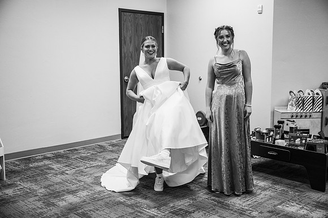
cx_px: 164
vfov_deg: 32.6
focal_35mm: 41
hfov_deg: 47.4
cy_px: 109
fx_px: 373
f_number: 3.2
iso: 2000
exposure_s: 1/320
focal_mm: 41
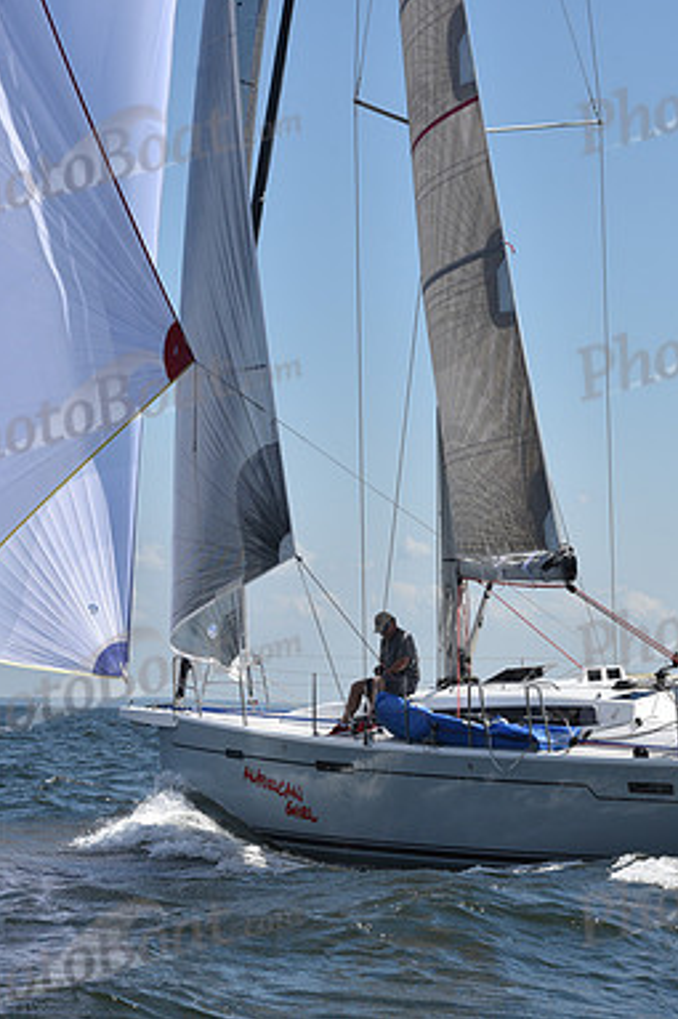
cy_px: 507
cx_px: 441
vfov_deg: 19.3
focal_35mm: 106
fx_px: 2997
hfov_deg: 12.9
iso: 320
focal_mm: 70
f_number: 9
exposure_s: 1/1250
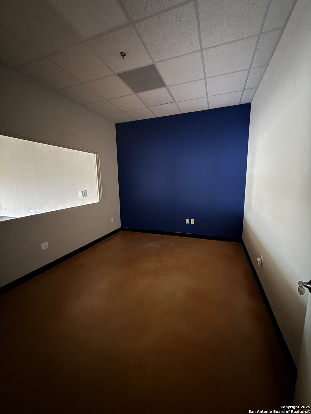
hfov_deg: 85.7
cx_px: 156
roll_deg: +1.5
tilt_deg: -9.3
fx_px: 168
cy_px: 207
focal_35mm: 14
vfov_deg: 102.1
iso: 800
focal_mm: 2.22
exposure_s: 1/8
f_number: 2.2
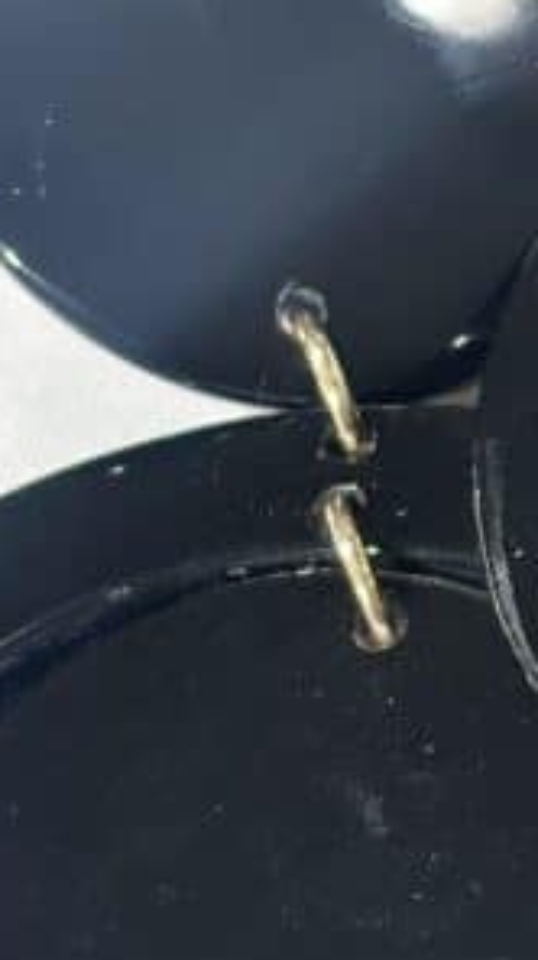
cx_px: 745
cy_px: 490
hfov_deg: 6.1
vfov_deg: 11.0
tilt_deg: -45.5
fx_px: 4982
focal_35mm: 196
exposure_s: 1/100
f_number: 1.6
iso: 32
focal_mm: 5.96
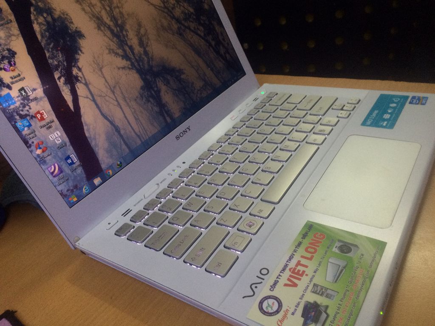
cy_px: 163
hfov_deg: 61.7
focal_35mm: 29
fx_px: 364
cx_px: 218
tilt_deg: -31.4
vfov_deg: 48.2
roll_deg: +11.6
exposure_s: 1/33
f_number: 2.2
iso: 80
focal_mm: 4.15
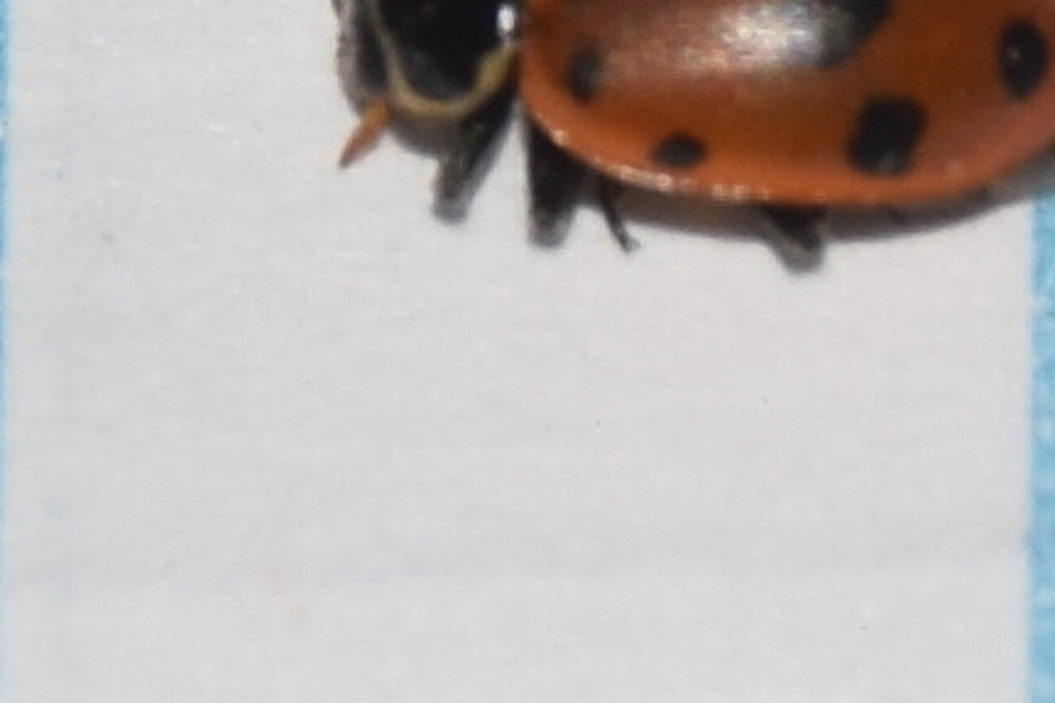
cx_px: 573
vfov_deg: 2.9
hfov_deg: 4.4
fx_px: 13709
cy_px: -49
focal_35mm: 468
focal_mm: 140
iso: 100
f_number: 13
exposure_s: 1/160
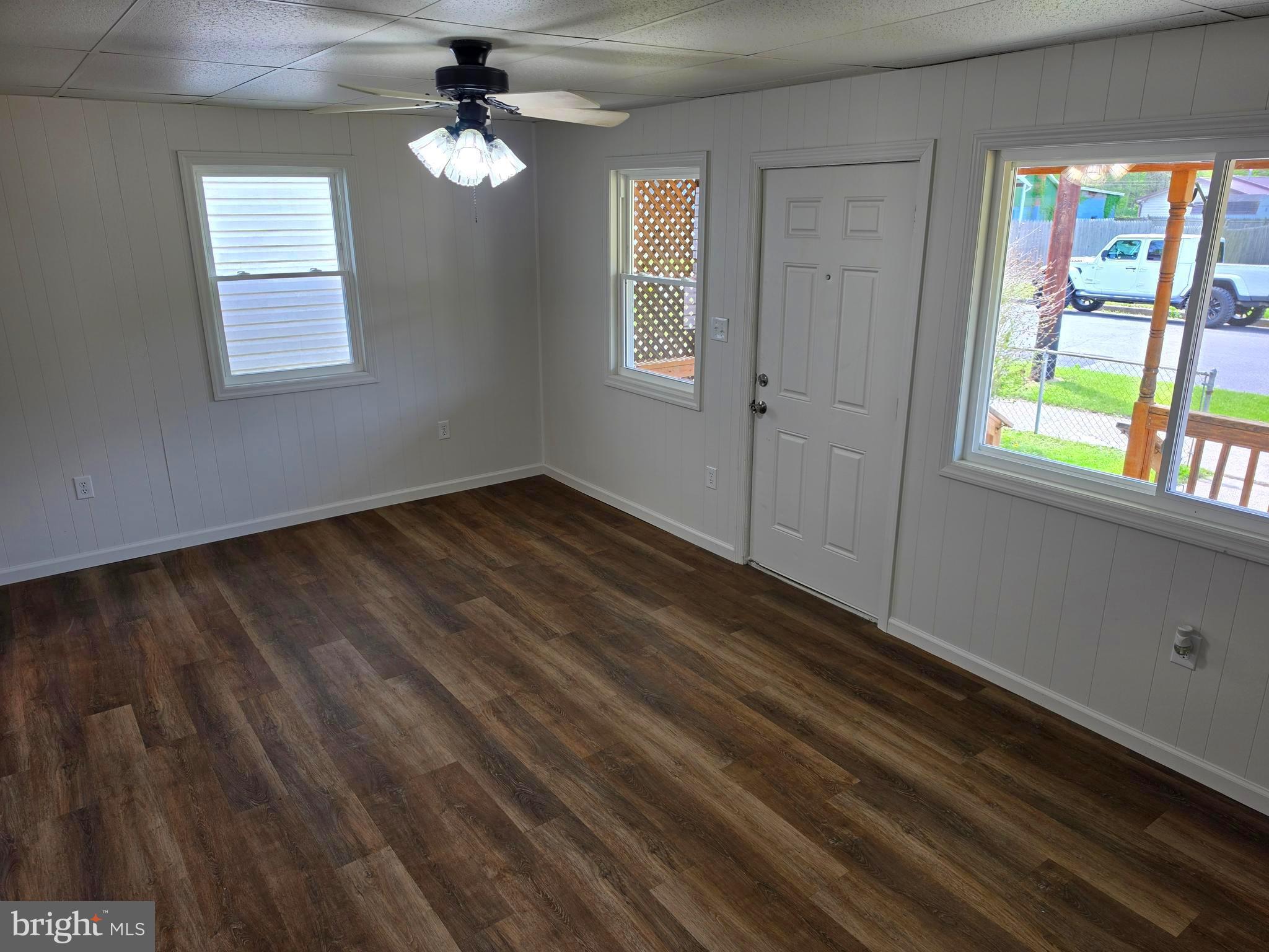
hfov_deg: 73.9
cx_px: 634
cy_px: 476
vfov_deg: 58.9
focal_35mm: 23
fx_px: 843
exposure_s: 1/120
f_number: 1.4
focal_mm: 6.5
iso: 25
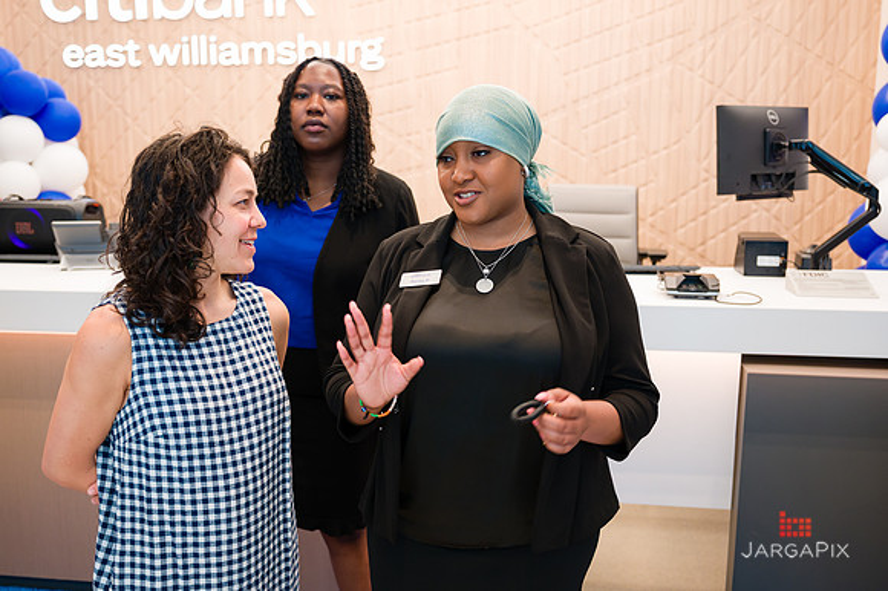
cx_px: 444
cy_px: 296
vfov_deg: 38.1
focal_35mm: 35
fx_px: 857
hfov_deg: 54.8
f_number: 3.2
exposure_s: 1/200
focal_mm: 32.5
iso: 800
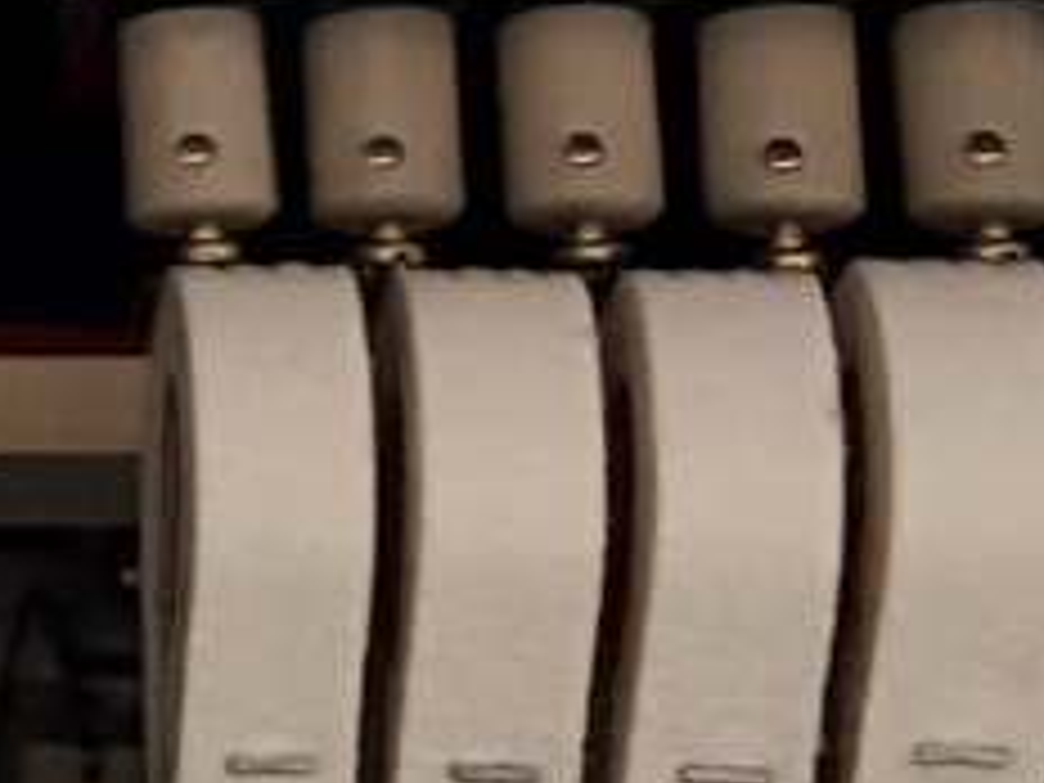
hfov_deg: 9.0
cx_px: -2043
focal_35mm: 179
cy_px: 266
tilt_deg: -69.9
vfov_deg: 8.3
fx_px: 5399
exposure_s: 1/30
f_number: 1.6
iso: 800
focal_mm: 5.96
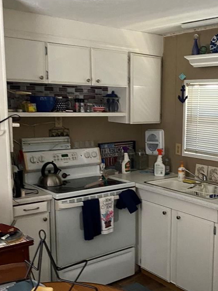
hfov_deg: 31.7
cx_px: 157
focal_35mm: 45
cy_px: 172
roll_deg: +0.5
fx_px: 378
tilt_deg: -9.1
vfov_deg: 41.9
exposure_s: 1/33
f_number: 1.8
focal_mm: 4.25
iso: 640
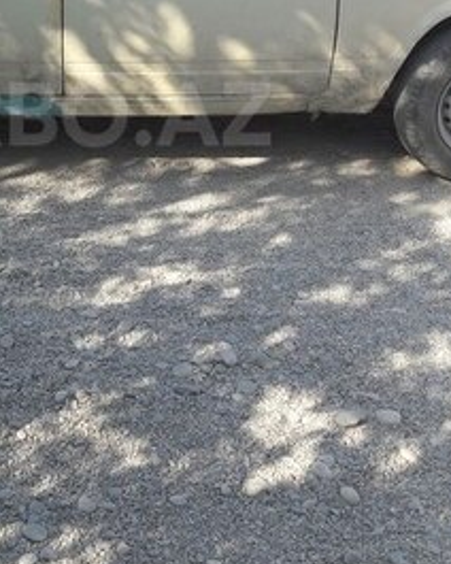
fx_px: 1135
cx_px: 53
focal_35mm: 68
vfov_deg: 27.4
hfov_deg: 22.0
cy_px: 114
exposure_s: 1/415
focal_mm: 3.7
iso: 40
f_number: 1.9
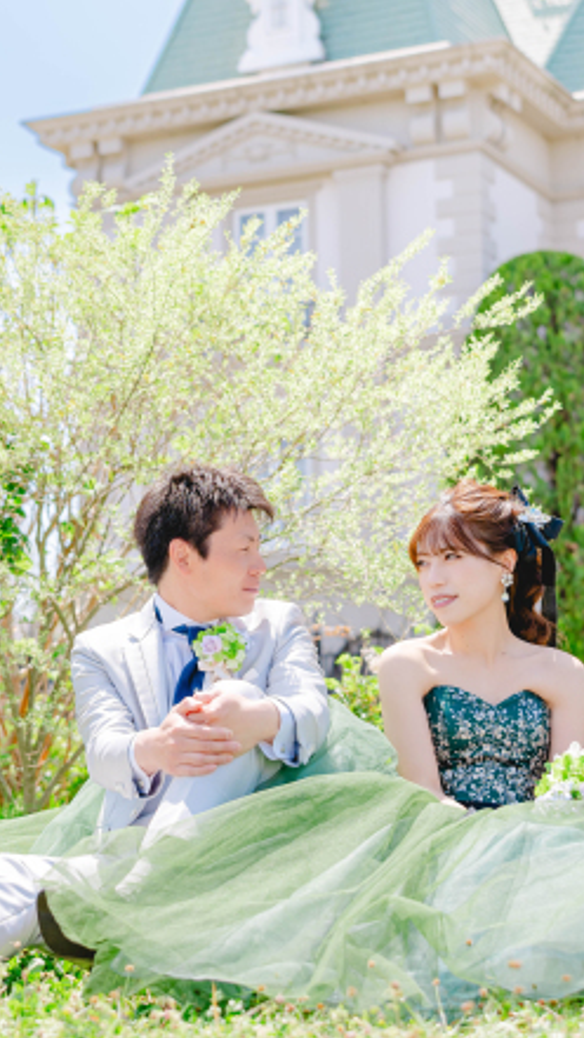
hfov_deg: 15.8
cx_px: 120
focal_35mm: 76
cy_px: 495
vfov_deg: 27.9
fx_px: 2093
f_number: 2.5
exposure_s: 1/1000
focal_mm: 40
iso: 64
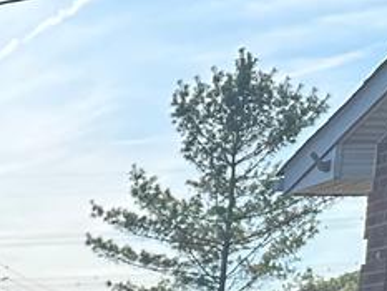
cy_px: 717
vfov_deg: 9.8
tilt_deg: -10.1
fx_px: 1476
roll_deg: -0.5
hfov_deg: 12.2
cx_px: -507
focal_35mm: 132
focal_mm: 6.86
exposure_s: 1/2660
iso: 80
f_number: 1.78
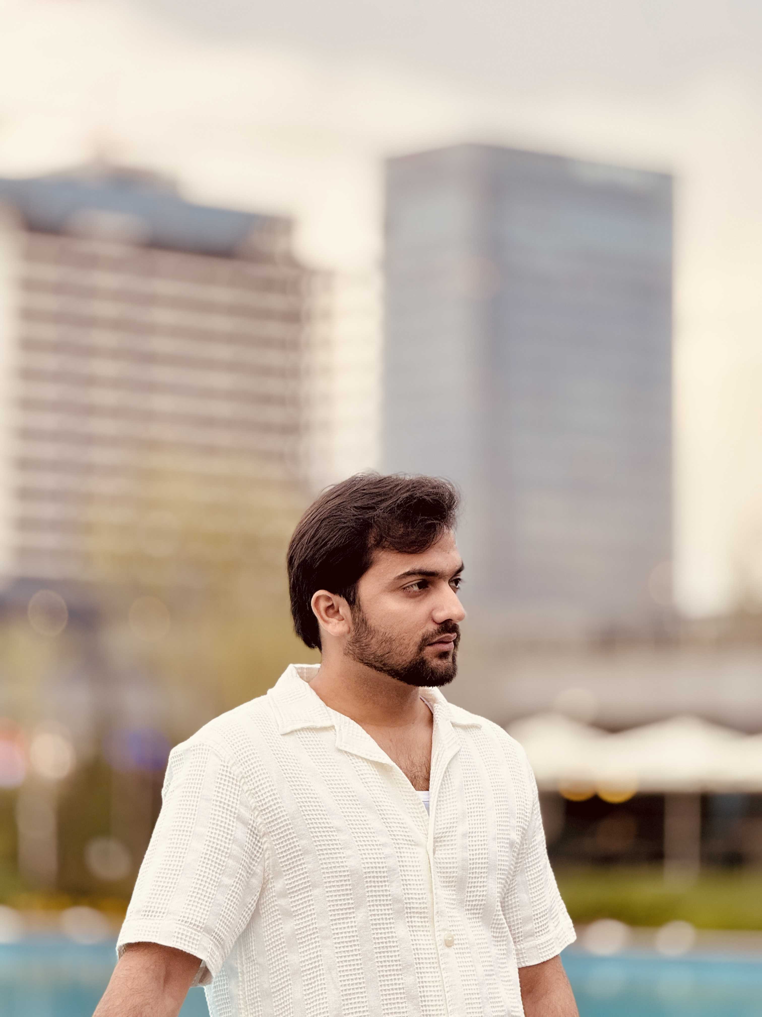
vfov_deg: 16.4
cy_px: 508
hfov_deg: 12.3
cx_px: 381
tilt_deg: +4.9
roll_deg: -0.2
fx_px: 3522
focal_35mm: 120
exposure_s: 1/99
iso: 100
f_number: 2.8
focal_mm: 15.66
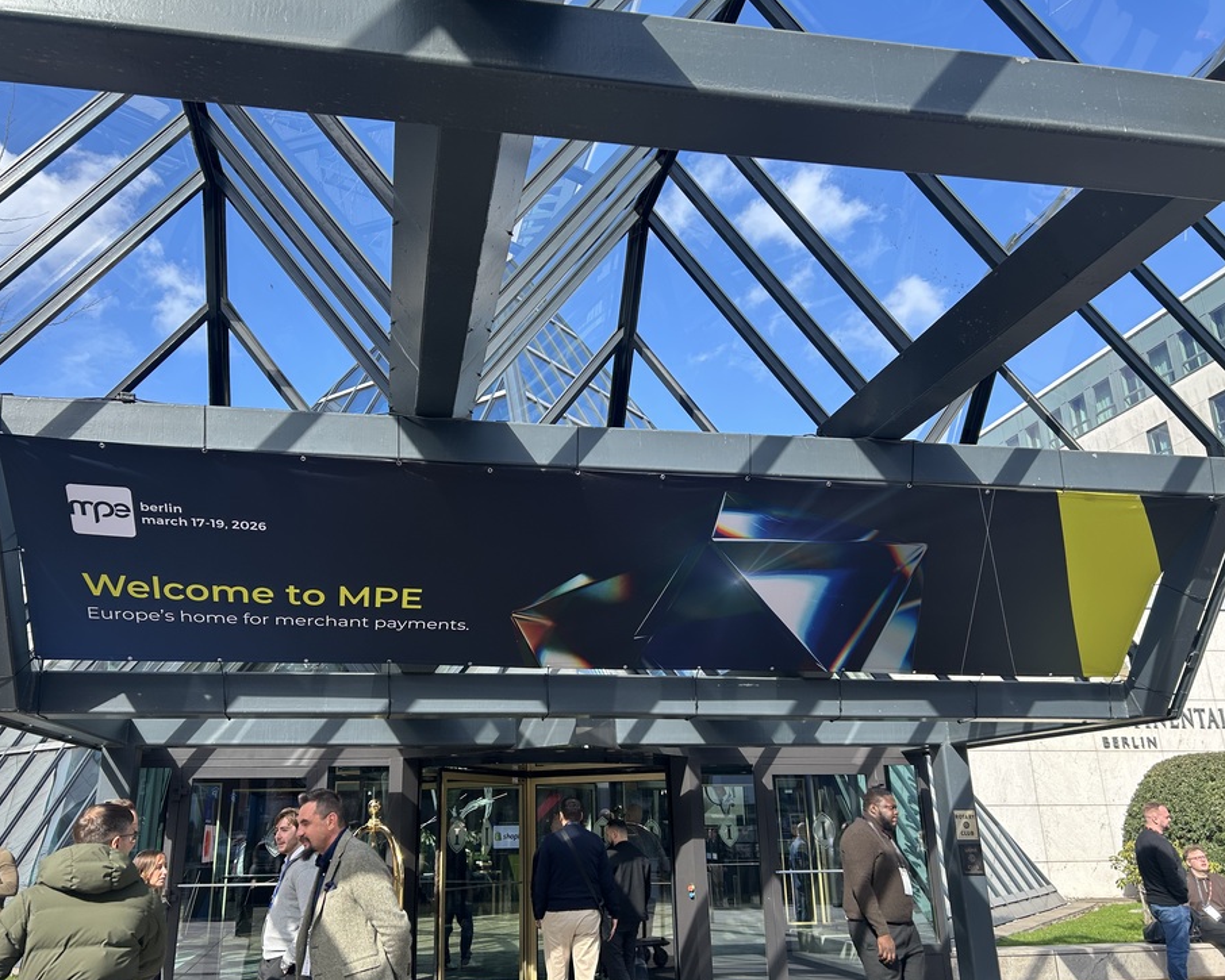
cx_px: 560
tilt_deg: +18.6
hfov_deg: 62.1
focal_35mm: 28
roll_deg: +0.7
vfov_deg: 51.5
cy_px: 501
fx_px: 1015
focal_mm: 5.7
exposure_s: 1/982
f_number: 1.5
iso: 50
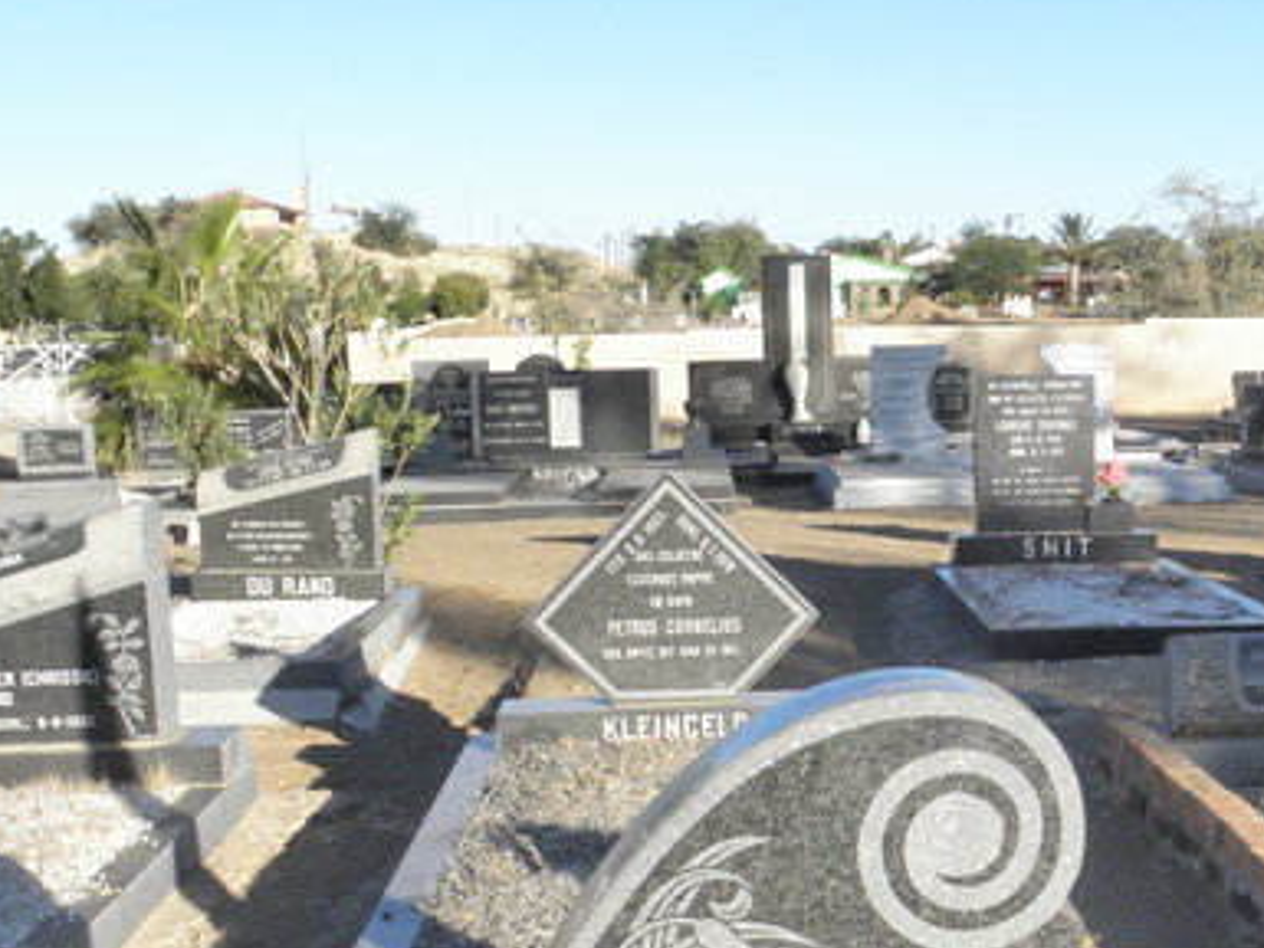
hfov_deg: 35.3
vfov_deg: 26.2
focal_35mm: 54
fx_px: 1972
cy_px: 856
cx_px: 804
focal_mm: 4.6
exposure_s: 1/500
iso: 200
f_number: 5.6
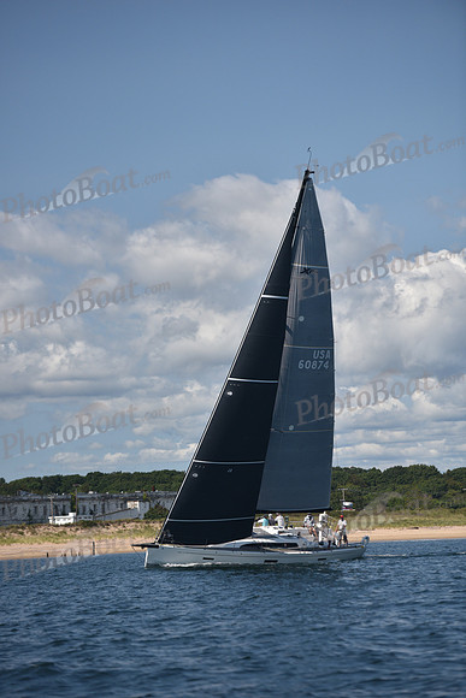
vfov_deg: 15.2
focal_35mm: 135
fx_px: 2619
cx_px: 233
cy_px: 349
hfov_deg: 10.2
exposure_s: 1/3200
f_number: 3.2
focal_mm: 135
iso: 250
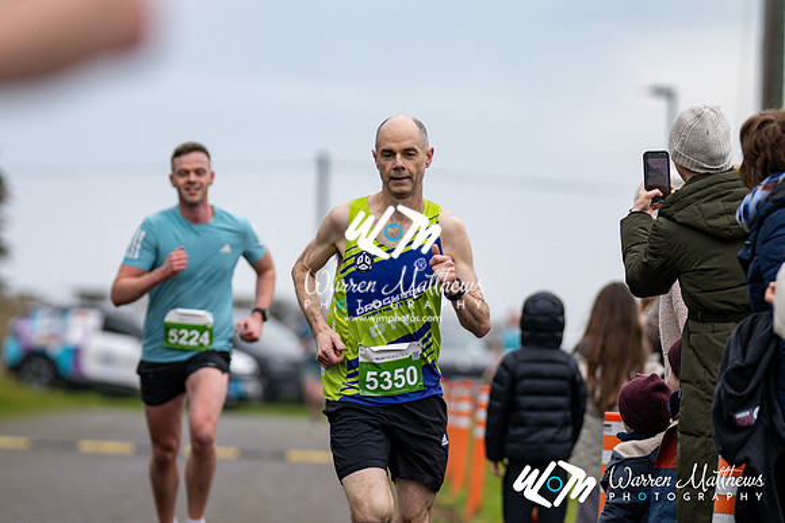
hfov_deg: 7.1
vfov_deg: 4.7
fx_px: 6363
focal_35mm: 292
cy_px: 262
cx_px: 392
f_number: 2.8
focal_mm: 195
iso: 360
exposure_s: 1/1600
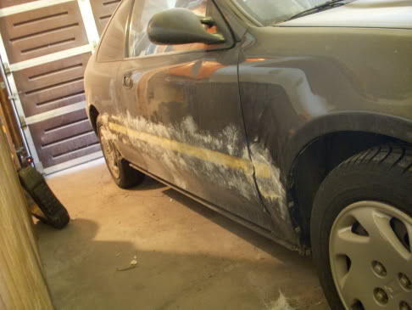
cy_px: 155
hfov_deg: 49.0
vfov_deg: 37.8
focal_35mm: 38
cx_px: 206
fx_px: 452
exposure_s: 1/2.5
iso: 400
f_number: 3.3
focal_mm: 6.3
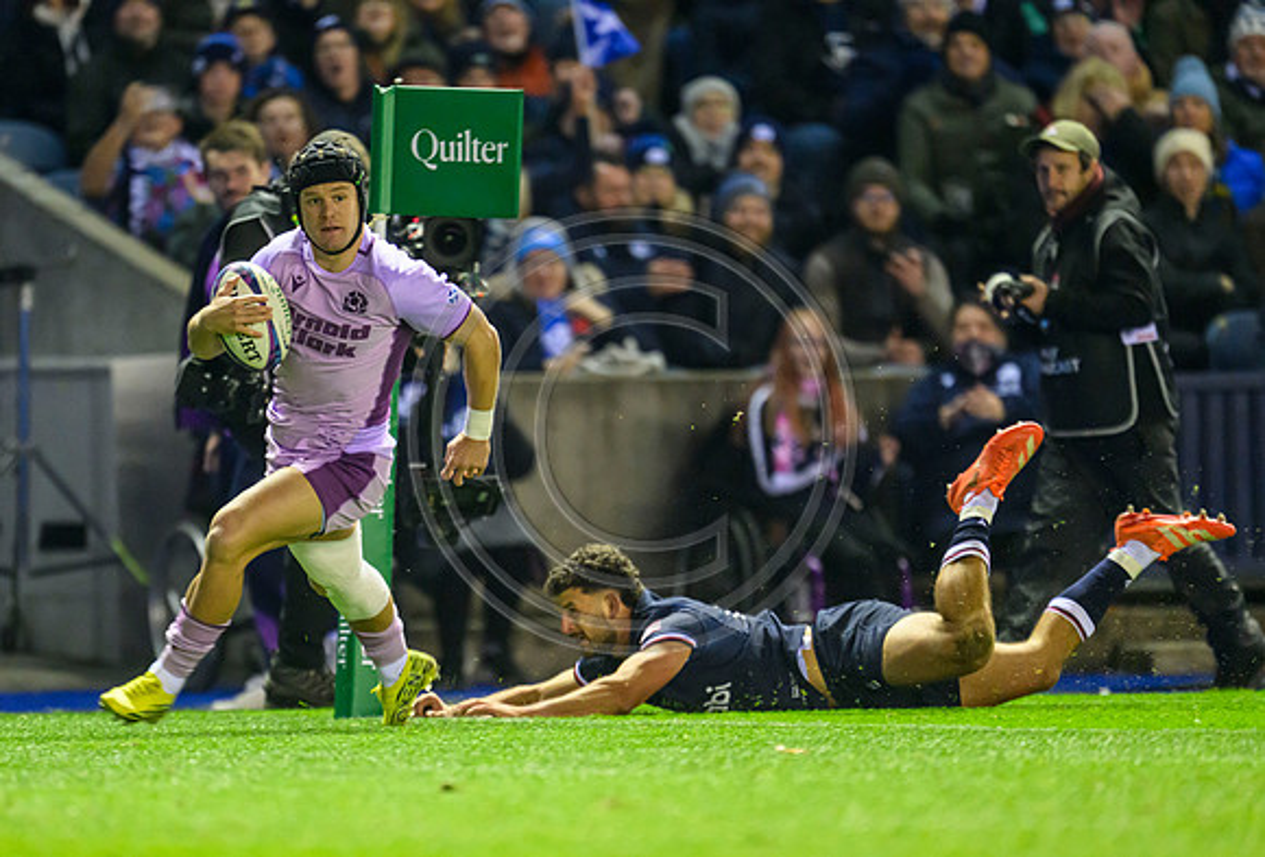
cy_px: 479
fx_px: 22361
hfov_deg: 3.2
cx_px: 600
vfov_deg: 2.2
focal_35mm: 633
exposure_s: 1/500
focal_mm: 560
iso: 8000
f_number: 4
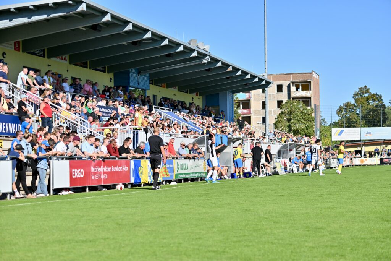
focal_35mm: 80
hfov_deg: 25.4
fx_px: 869
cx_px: 196
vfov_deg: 17.1
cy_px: 130
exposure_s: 1/1600
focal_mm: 80
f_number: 4.5
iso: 160
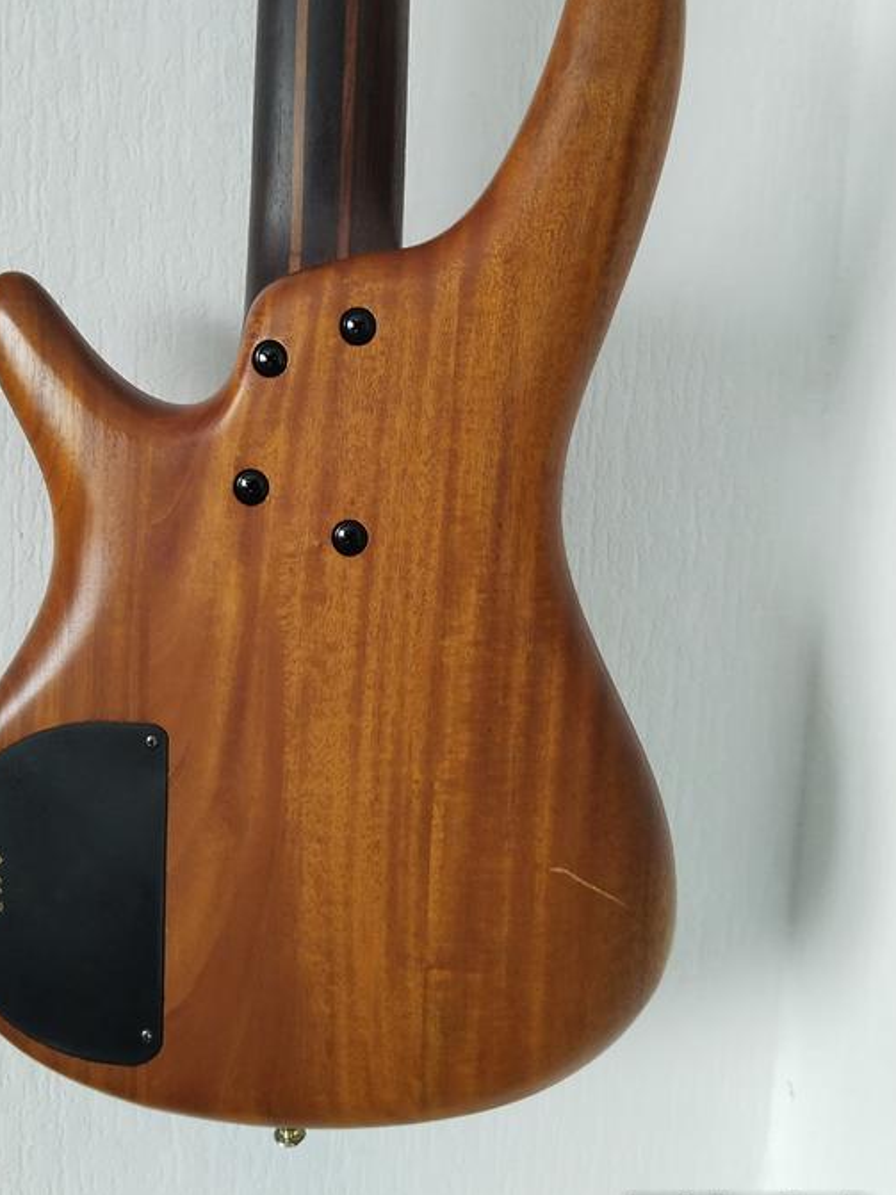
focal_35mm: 31
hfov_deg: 45.3
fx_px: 1070
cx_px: 372
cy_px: 532
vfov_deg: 58.2
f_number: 1.8
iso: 1016
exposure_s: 1/24
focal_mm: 4.05
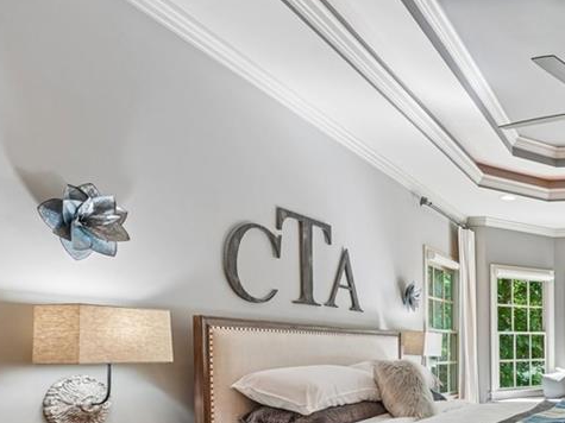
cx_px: 594
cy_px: 361
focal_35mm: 31
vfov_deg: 42.7
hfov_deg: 46.4
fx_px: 504
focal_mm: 14.9
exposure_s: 1/15
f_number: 8
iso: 320
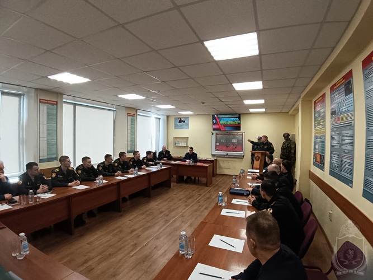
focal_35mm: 17
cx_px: 186
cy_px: 140
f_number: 2.2
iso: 529
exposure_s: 1/100
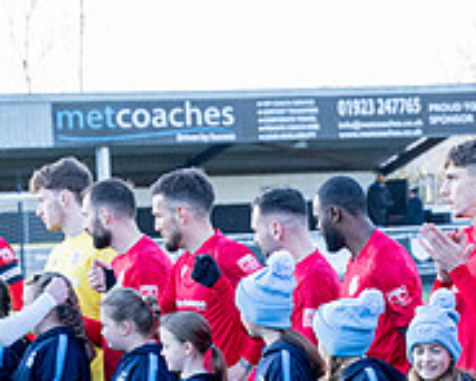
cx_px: 581
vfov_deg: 6.1
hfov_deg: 7.7
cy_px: 538
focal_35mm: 249
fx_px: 3506
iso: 1000
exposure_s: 1/400
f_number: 5
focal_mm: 70
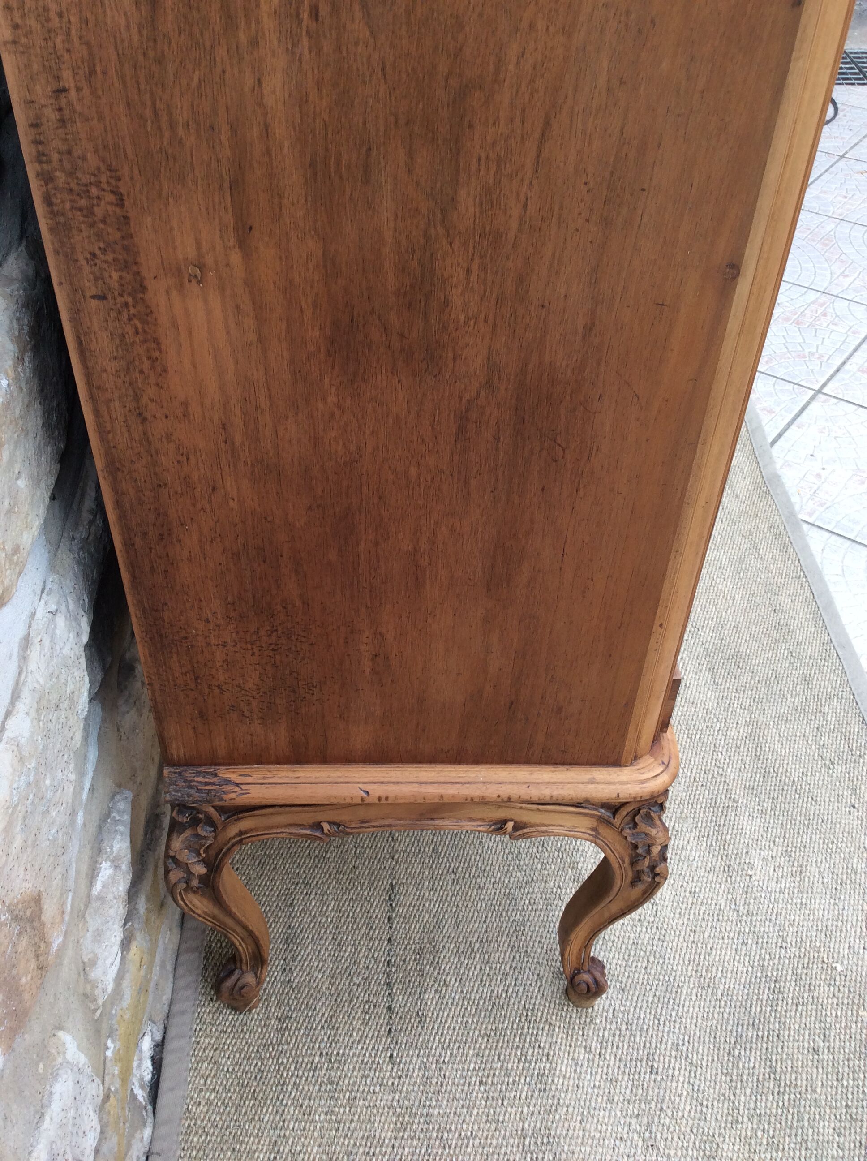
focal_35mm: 32
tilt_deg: -43.9
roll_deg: -2.3
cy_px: 580
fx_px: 1071
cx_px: 434
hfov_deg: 44.1
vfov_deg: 56.9
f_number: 2.4
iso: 32
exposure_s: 1/100
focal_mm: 3.3
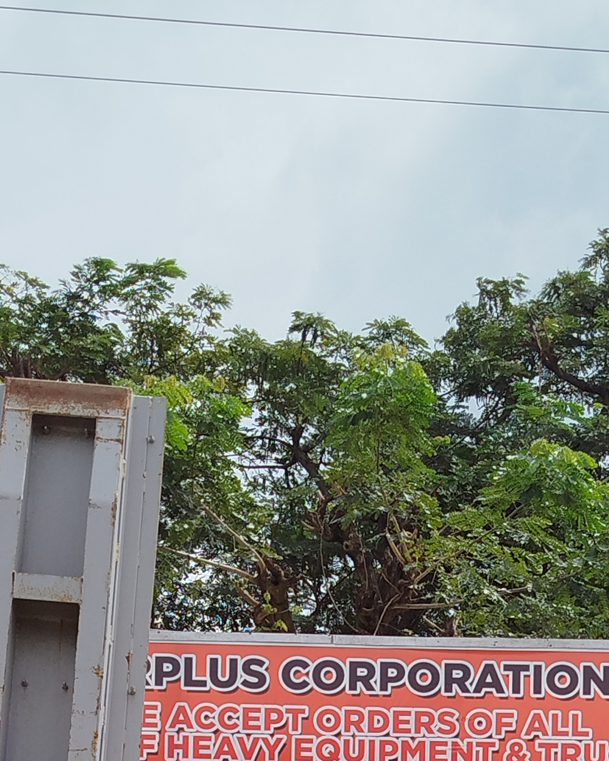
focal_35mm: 93
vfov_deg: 18.6
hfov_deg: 16.5
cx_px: 344
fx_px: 2095
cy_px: 1076
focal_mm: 5.31
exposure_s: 1/1657
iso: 50
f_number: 1.7
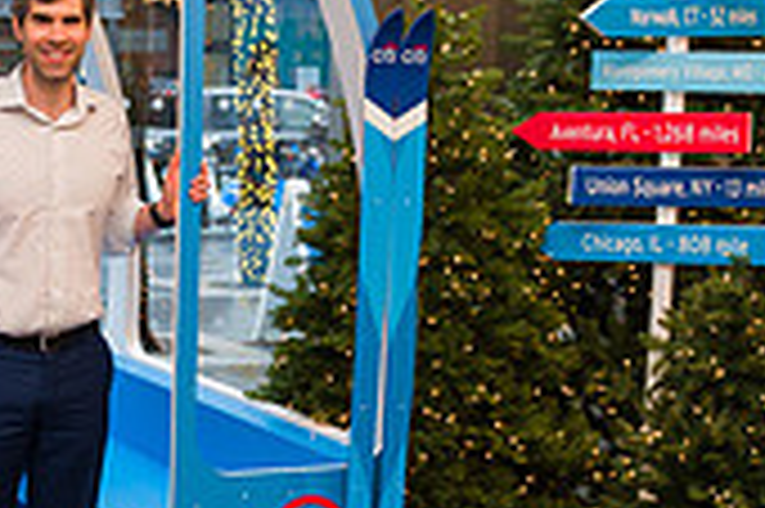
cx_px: -4
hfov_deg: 23.7
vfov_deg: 16.6
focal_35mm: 82
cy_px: 328
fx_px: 1741
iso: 400
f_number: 3.2
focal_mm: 24
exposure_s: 1/200
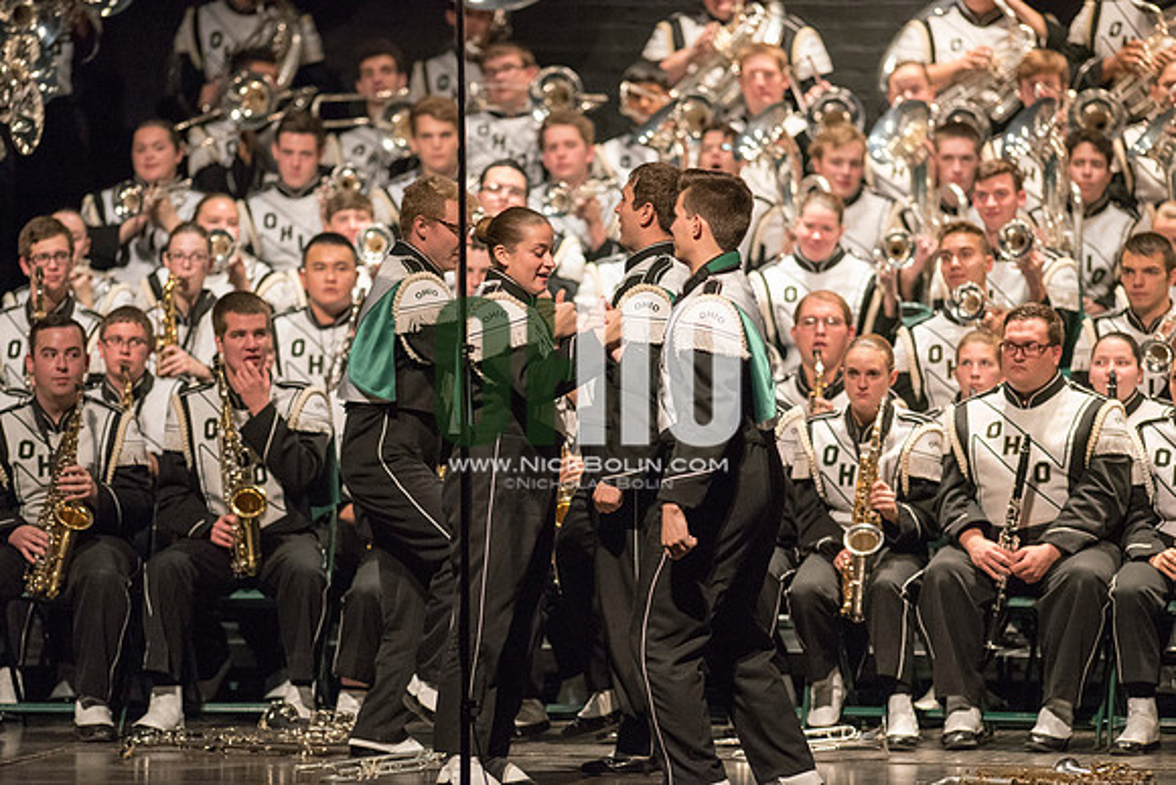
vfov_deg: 4.6
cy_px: 392
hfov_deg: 6.9
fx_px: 9802
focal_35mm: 300
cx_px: 588
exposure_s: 1/500
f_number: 2.8
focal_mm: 300
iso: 4000
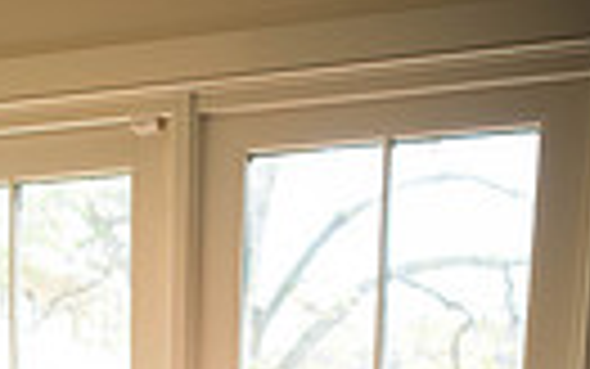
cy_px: 864
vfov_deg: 12.5
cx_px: 180
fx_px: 1351
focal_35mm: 84
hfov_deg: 24.5
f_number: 2
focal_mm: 24
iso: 200
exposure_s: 1/125
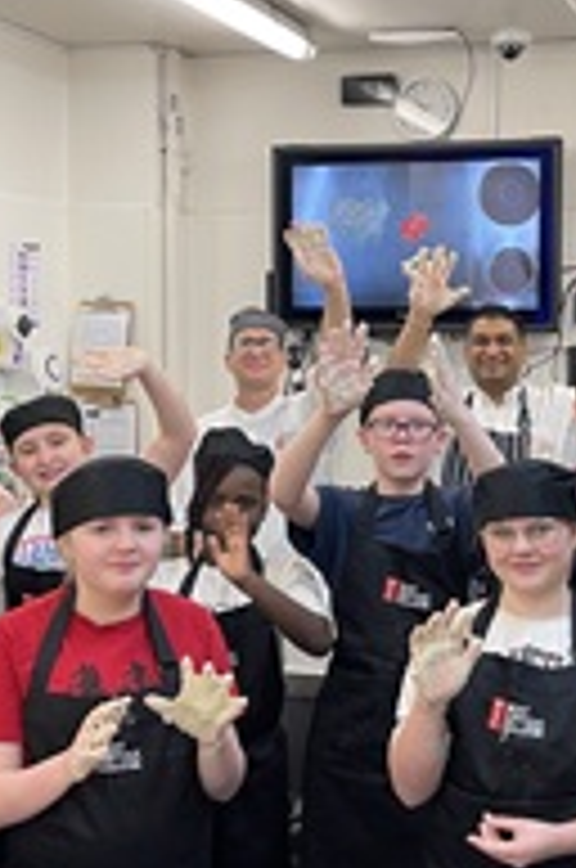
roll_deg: -0.3
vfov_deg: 36.9
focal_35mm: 54
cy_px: 373
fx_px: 1301
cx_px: 392
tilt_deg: -3.1
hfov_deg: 24.8
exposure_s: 1/50
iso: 64
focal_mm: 5.1
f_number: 1.6
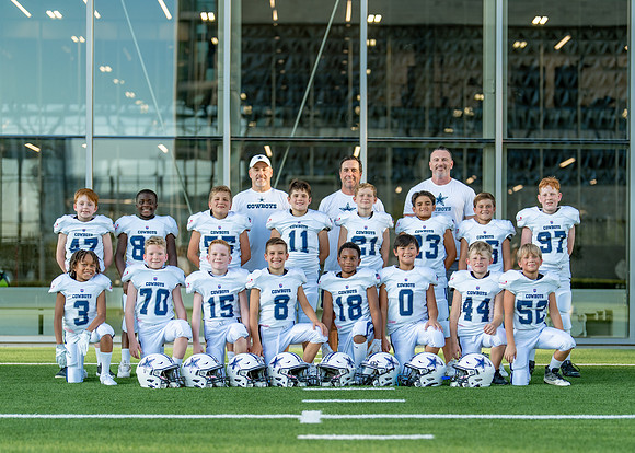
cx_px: 367
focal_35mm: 72
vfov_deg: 19.9
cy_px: 298
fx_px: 1291
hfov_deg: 27.6
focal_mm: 50
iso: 100
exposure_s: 1/1600
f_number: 1.2
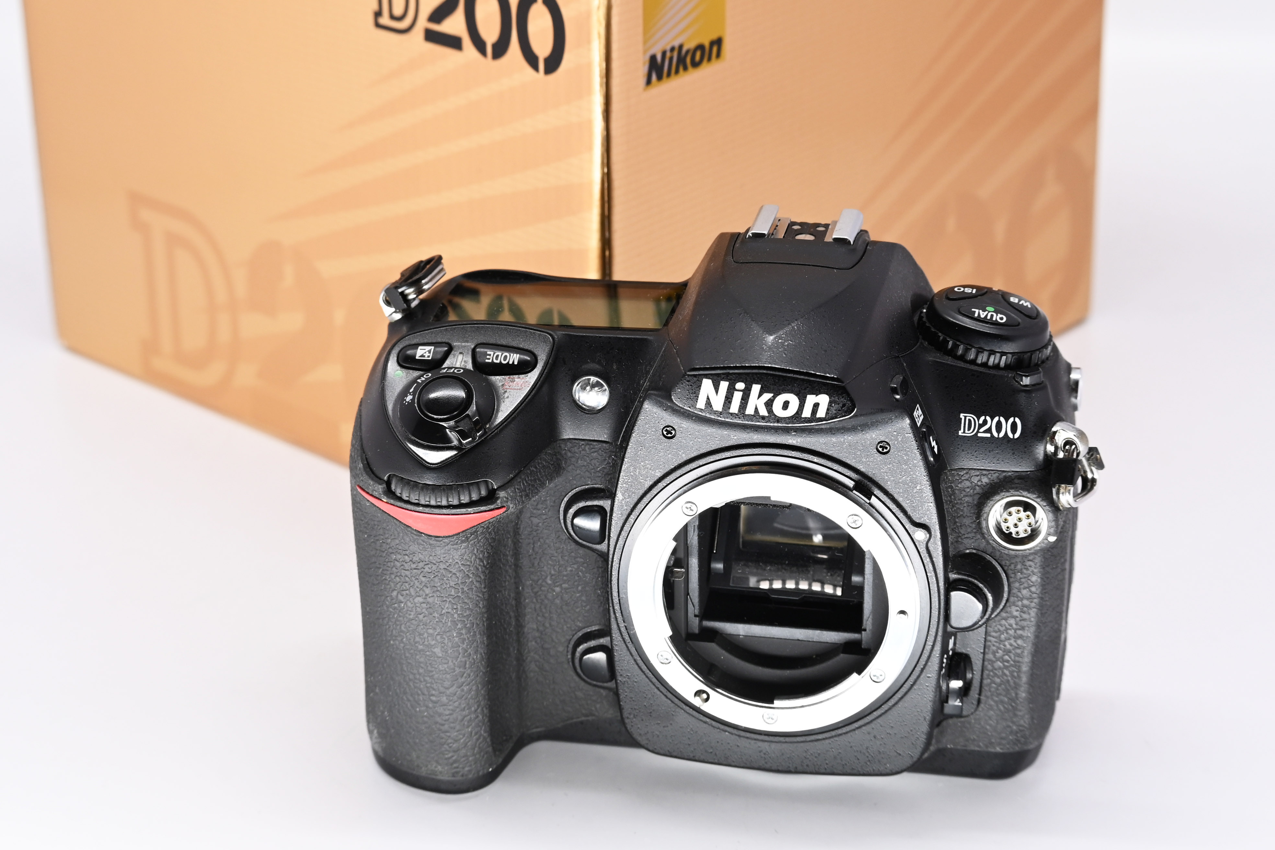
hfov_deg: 25.1
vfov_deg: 16.9
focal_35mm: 81
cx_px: 638
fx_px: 2869
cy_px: 425
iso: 500
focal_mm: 54
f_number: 9
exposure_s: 1/160
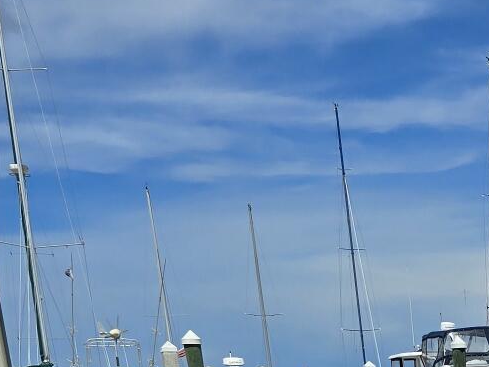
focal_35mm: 94
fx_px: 1328
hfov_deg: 18.4
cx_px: 740
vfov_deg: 12.3
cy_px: 897
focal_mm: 6.3
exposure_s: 1/1525
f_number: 1.7
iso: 12
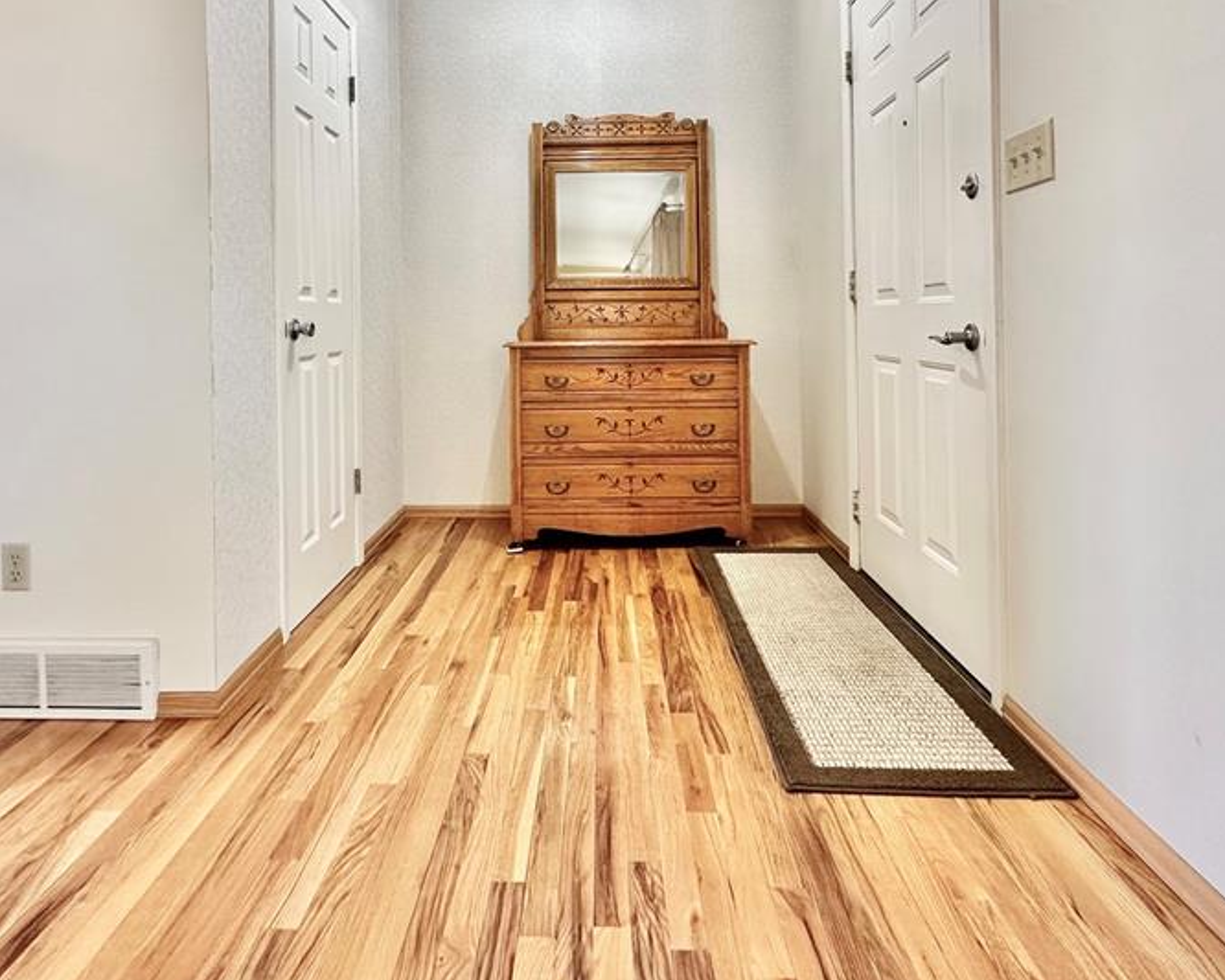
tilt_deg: +0.2
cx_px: 557
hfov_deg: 77.4
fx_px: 761
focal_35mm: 21
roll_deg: +1.8
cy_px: 319
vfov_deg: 63.7
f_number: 2.2
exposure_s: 1/60
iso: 160
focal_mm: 2.22
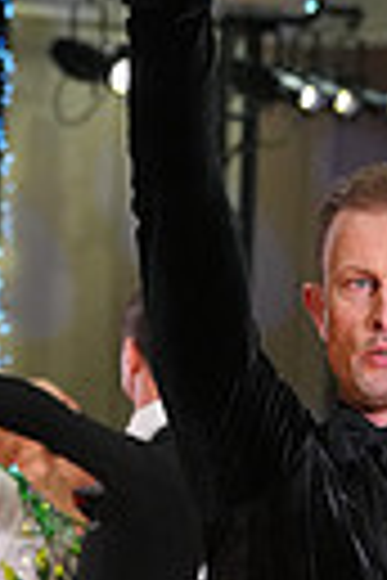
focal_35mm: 386
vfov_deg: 5.3
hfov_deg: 3.6
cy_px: 994
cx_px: -43
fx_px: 6224
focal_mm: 86
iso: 3200
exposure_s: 1/200
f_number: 5.6
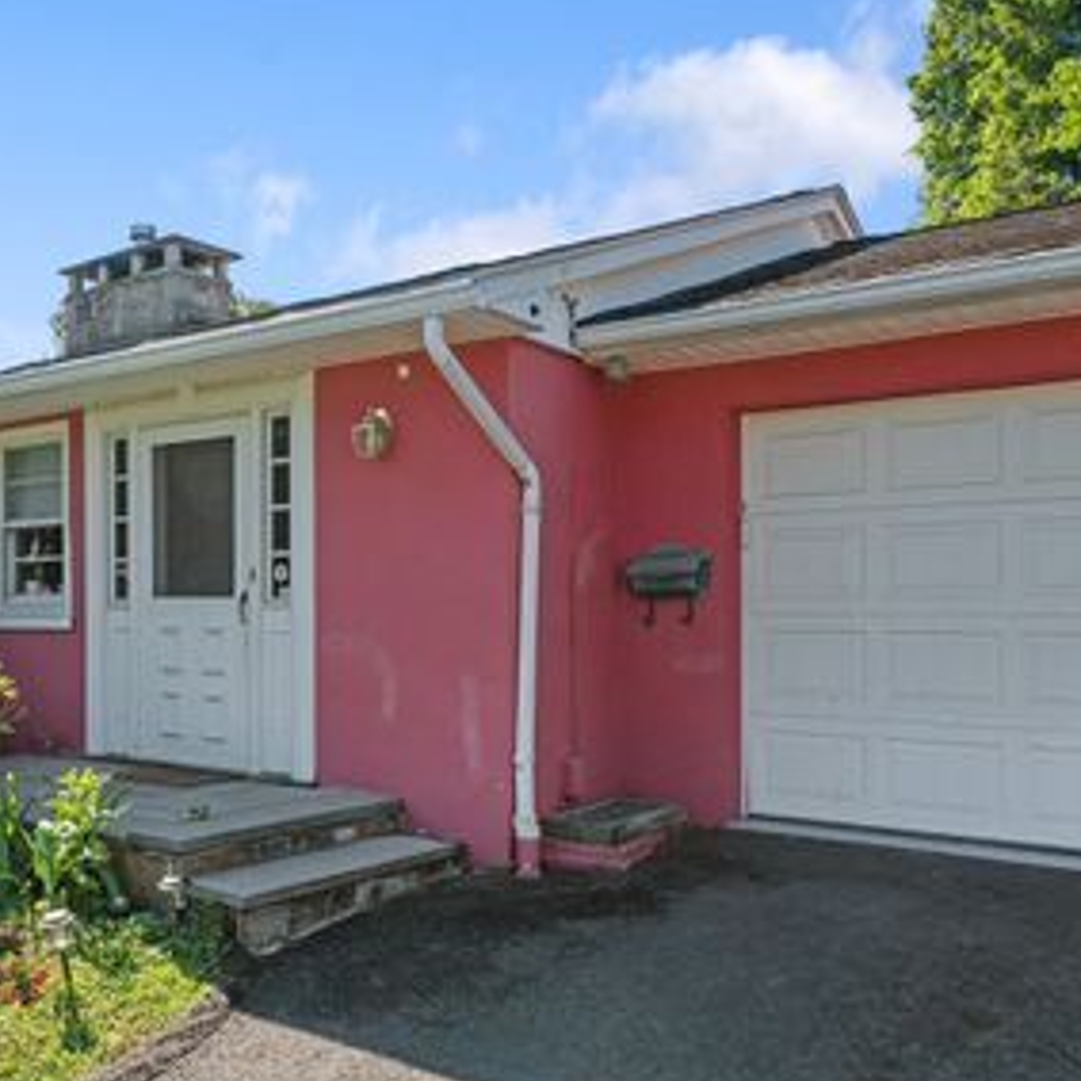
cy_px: 609
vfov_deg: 49.6
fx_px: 1166
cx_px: 267
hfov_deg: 47.8
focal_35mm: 33
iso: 100
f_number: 10
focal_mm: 22
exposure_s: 1/50
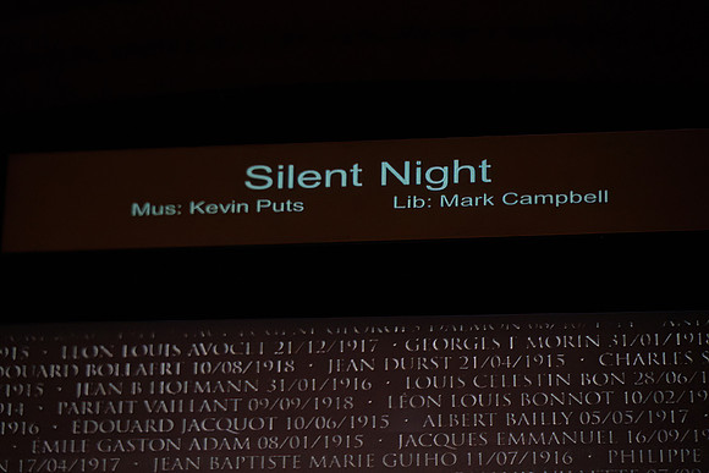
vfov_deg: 13.6
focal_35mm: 101
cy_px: 236
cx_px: 354
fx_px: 1990
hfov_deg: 20.2
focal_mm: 101
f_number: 3.2
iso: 10000
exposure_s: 1/500
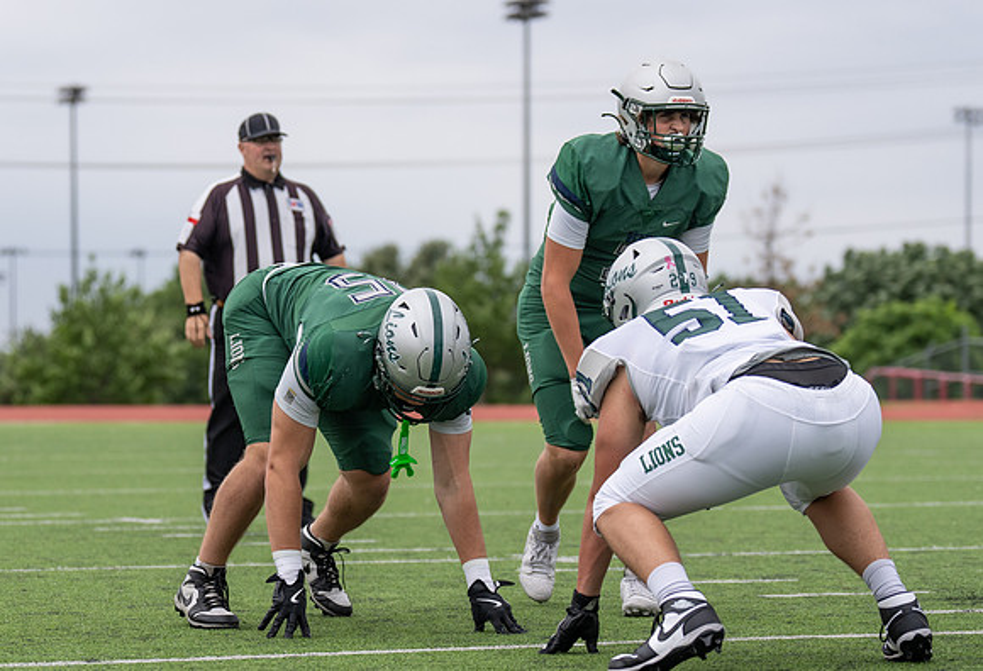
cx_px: 420
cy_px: 435
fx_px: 4077
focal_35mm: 148
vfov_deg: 9.4
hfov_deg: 13.7
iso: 250
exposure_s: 1/1250
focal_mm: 91
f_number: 2.8
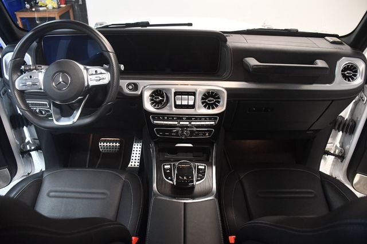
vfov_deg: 47.9
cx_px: 184
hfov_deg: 67.4
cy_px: 122
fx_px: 275
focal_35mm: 27
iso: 3200
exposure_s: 1/80
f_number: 3.5
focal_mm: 18
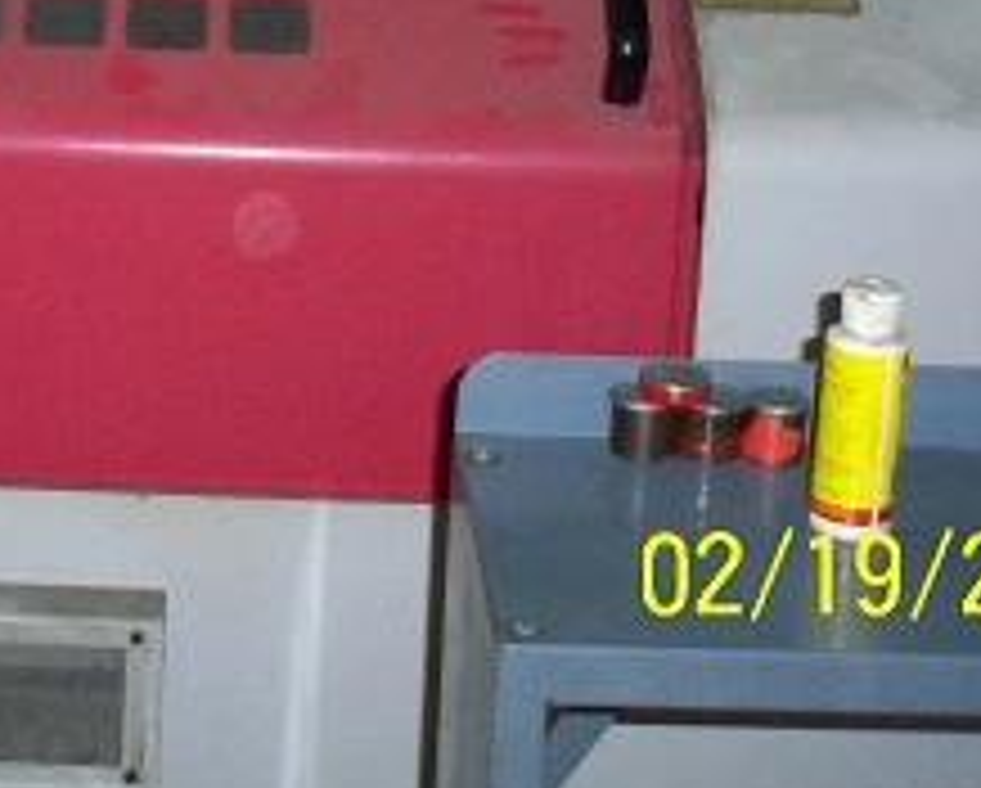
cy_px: -189
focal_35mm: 102
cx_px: -36
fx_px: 2965
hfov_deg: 18.2
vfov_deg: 14.6
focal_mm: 6.3
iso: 200
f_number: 3.5
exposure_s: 1/60
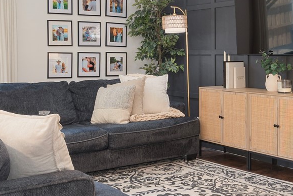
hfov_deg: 33.2
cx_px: 187
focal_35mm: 60
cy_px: 54
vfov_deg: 22.5
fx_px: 488
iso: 100
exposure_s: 1
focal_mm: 16
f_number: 7.1
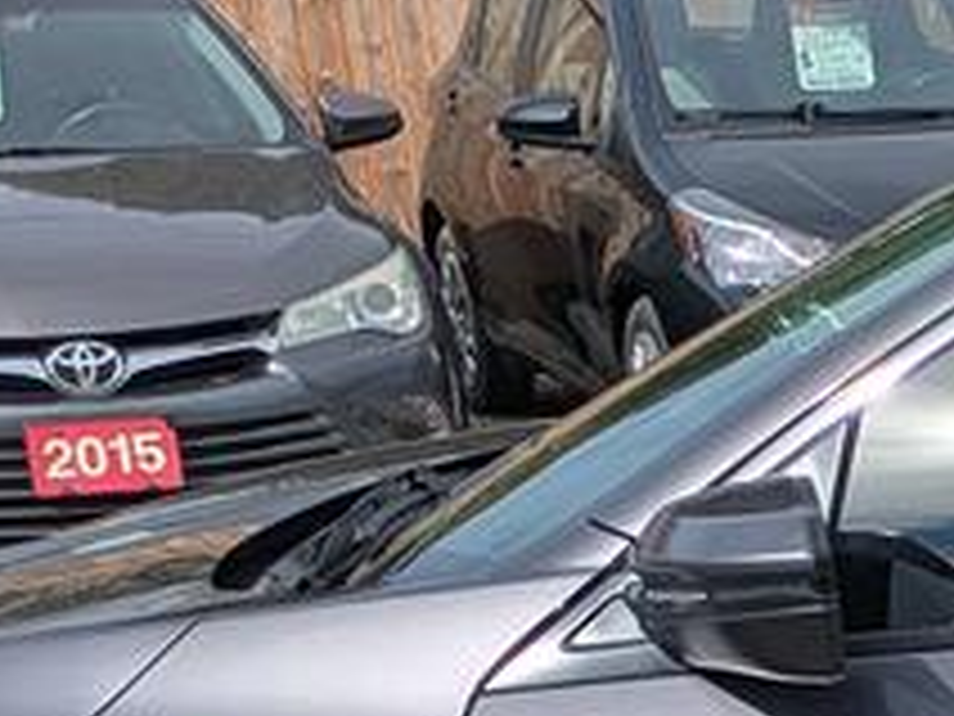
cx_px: 1964
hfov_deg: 11.6
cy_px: 1364
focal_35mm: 151
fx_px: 4161
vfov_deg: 9.3
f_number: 1.89
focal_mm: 5.43
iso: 41
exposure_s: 1/3378
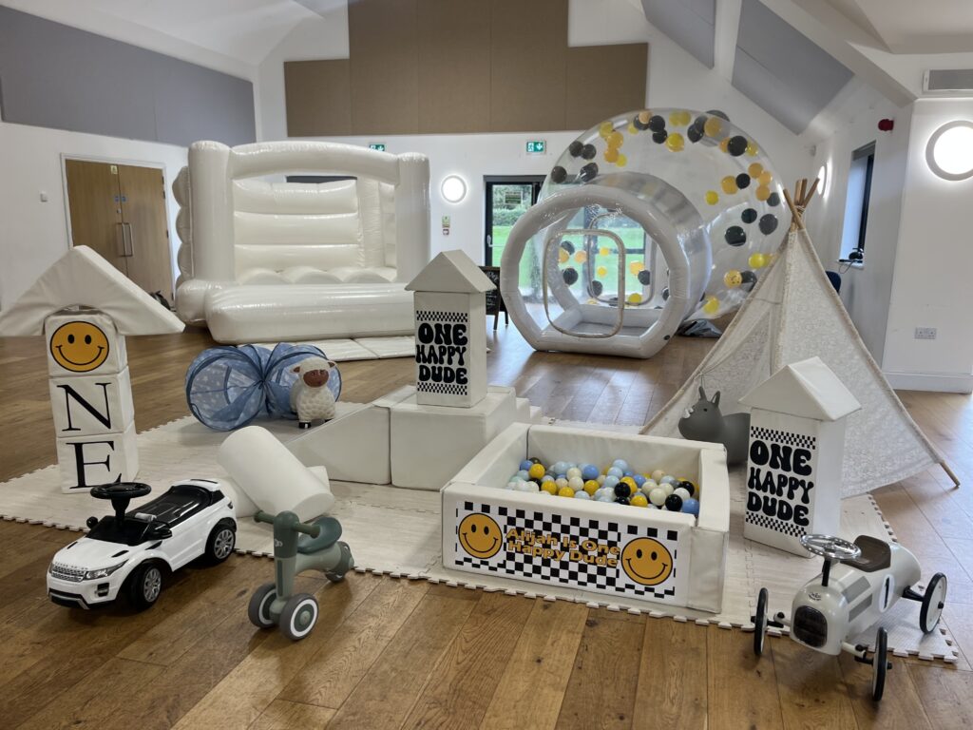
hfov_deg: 67.3
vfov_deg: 53.1
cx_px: 486
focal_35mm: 26
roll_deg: -0.8
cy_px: 365
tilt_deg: -11.2
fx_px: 731
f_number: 1.6
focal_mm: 5.1
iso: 32
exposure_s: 1/100
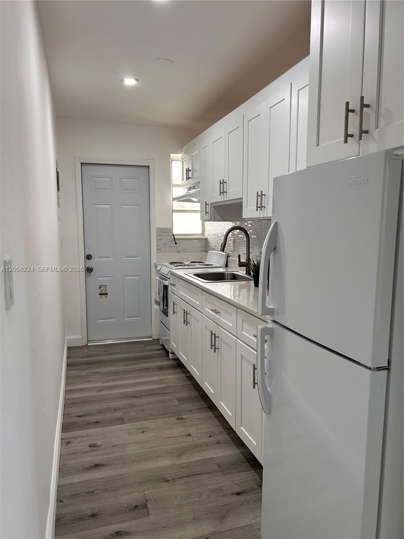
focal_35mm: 26
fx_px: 405
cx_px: 202
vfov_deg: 67.3
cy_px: 270
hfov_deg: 53.1
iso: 80
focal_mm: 5.7
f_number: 1.5
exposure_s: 1/120
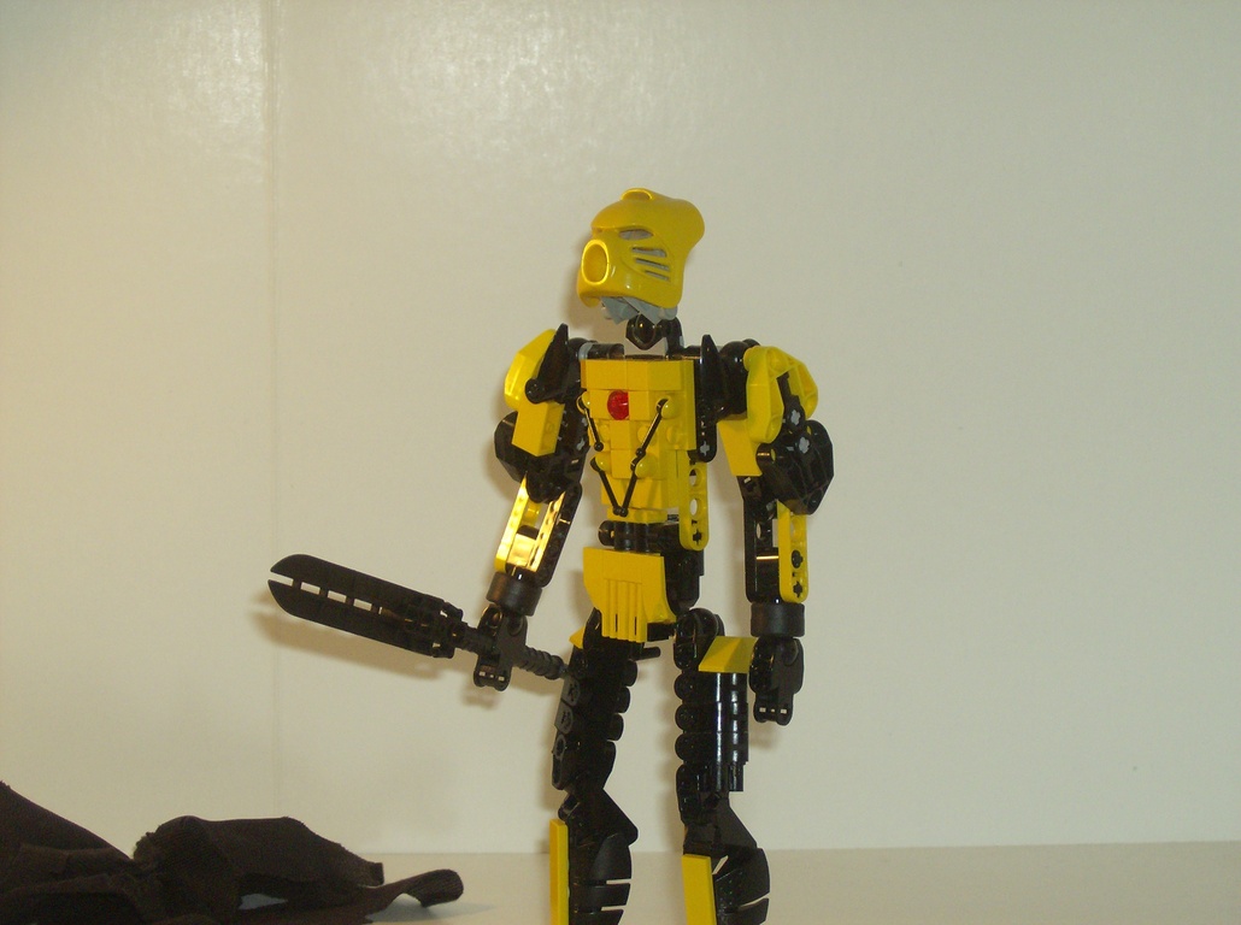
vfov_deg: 17.3
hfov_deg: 23.1
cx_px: 620
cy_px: 462
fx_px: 3041
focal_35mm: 85
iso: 200
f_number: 4.2
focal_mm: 14.1
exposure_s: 1/101
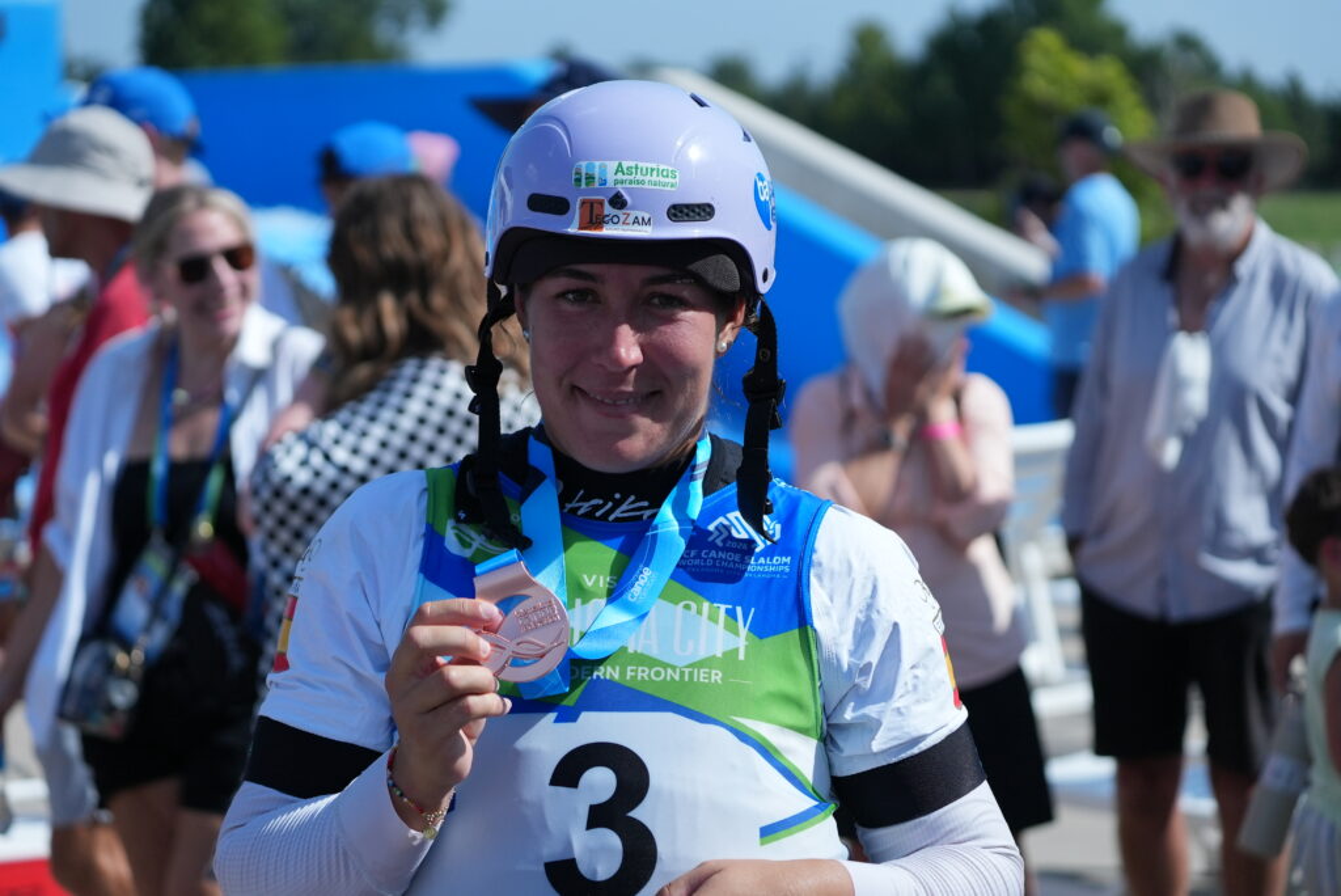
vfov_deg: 13.7
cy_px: 448
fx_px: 3727
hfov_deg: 20.4
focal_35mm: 100
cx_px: 670
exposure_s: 1/6400
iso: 640
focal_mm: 100
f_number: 4.5
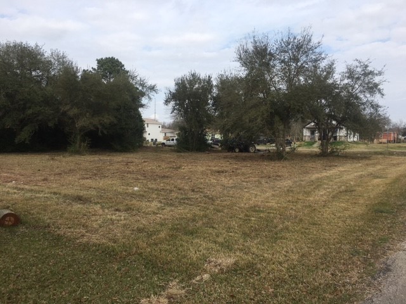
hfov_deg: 61.7
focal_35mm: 29
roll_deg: +0.4
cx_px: 203
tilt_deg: -0.2
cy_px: 152
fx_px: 340
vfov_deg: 48.2
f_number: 2.2
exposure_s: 1/1876
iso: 25
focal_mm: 4.15
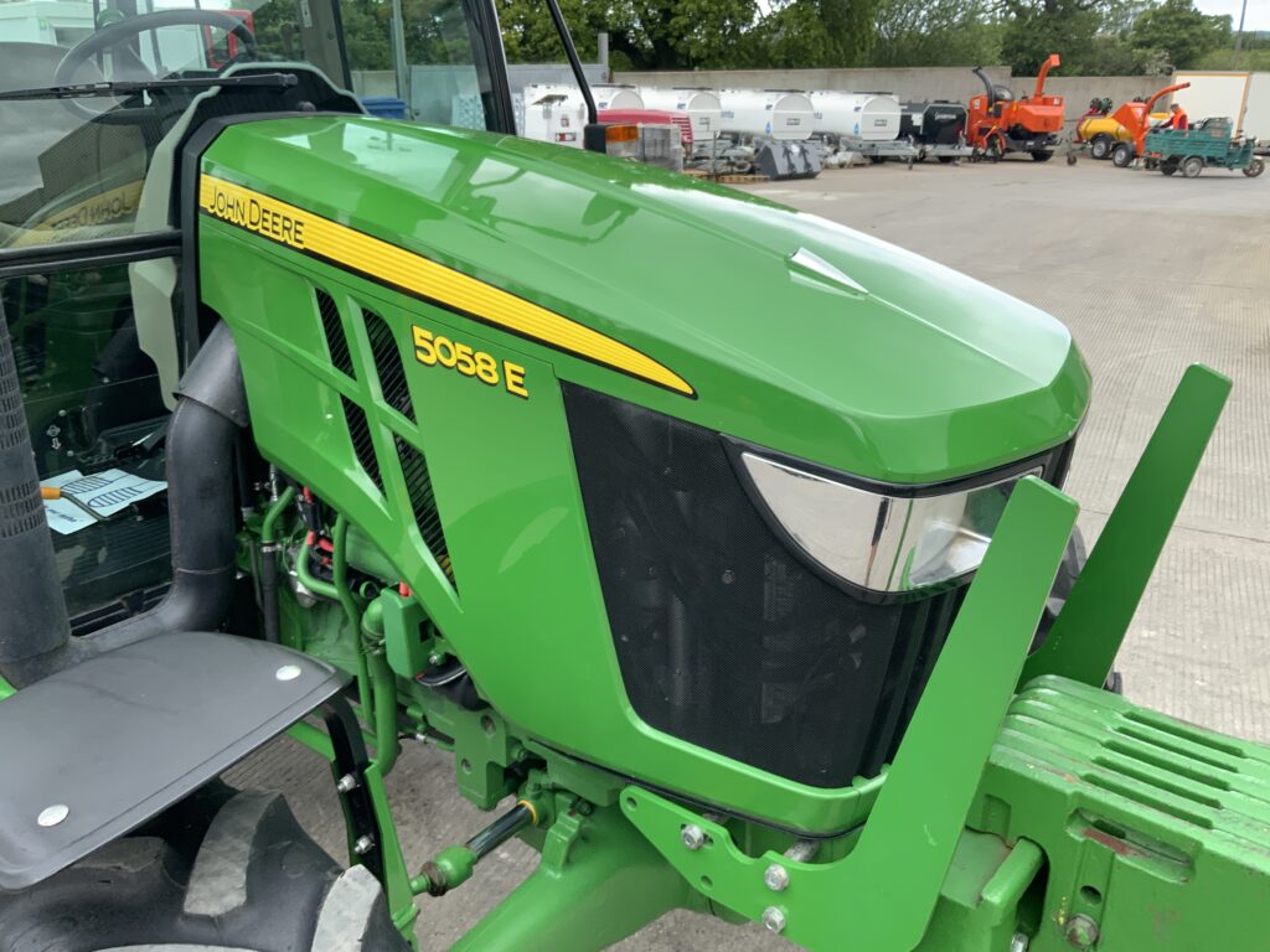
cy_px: 476
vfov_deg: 48.2
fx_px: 1064
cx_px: 635
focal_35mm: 29
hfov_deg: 61.7
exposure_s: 1/199
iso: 16
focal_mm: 3
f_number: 1.8
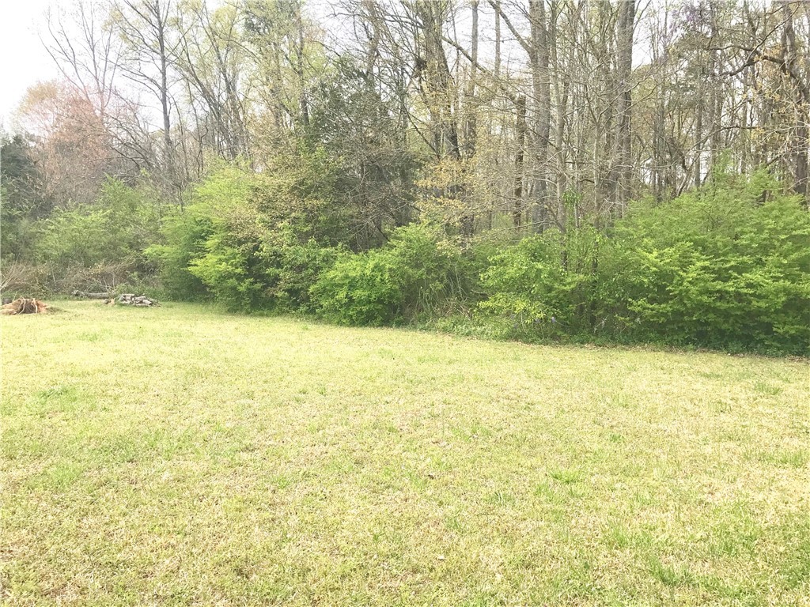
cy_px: 304
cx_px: 405
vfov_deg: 49.7
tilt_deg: -4.4
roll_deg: +0.4
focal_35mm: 28
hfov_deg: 63.4
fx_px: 655
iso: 20
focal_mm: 3.99
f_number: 1.8
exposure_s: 1/929
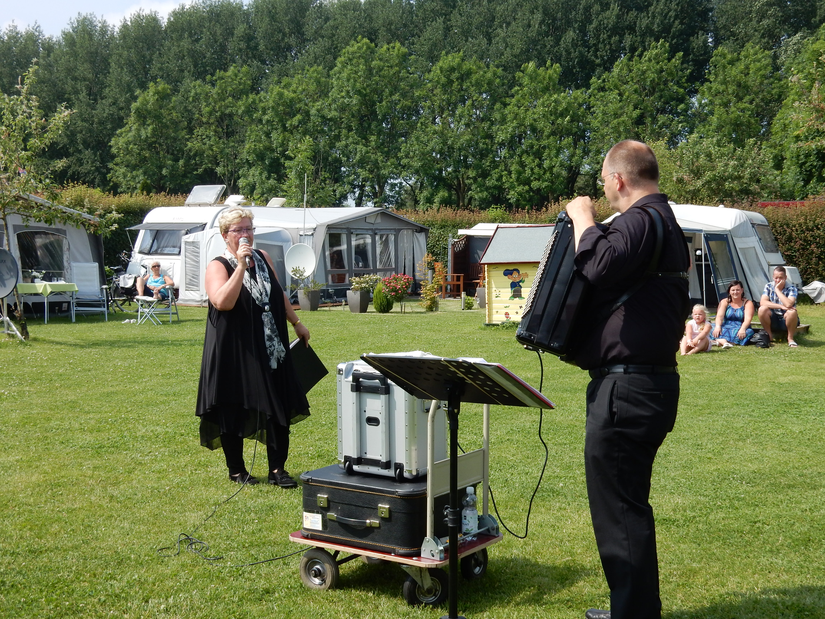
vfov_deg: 28.6
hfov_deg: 37.5
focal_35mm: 51
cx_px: 412
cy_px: 310
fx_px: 1215
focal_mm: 9
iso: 125
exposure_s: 1/640
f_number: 4.5
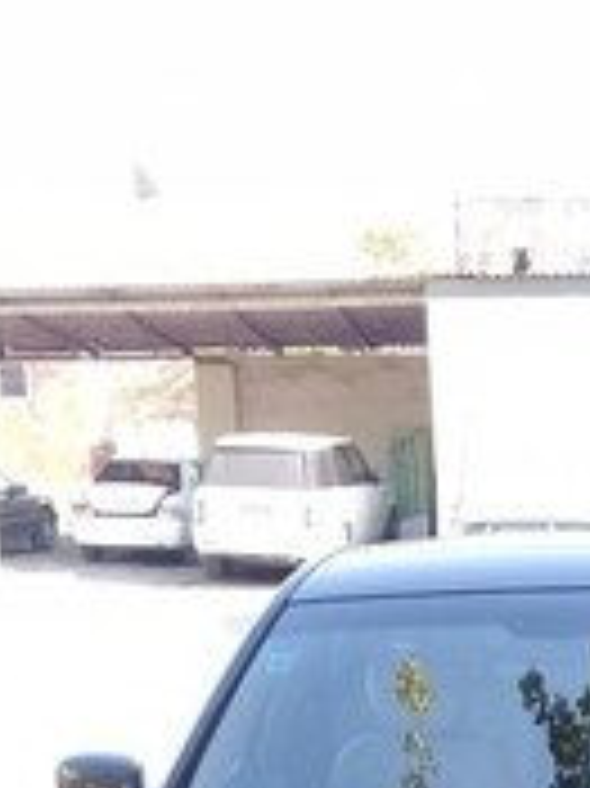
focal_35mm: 88
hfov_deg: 16.5
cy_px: 1112
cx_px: 531
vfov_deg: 19.9
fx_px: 2002
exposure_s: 1/150
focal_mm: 3.3
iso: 50
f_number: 2.2
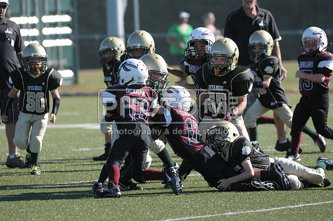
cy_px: 110
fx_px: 3741
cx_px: 166
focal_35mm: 405
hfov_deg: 5.1
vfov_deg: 3.4
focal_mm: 270
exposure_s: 1/2500
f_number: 4
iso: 640
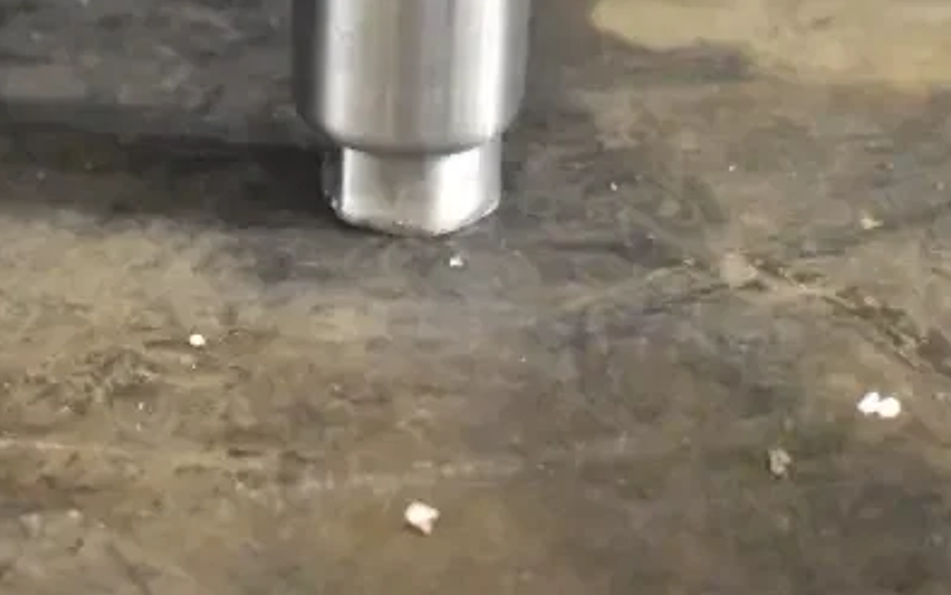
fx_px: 2203
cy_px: -307
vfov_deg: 14.3
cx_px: 376
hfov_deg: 24.3
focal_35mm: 85
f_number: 4
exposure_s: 1/40
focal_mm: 24
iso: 16000
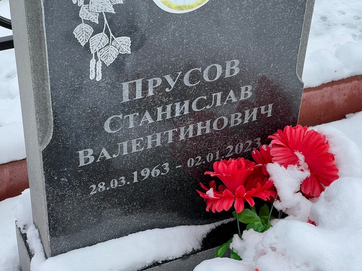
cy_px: 136
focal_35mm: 77
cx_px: 181
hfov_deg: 25.3
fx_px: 805
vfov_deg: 19.1
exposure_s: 1/99
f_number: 2.8
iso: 50
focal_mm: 9
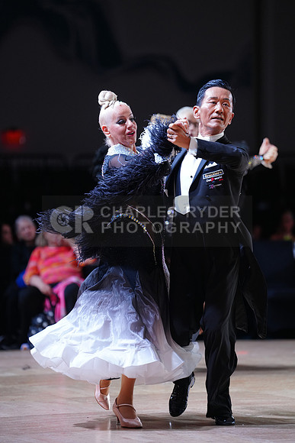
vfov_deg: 10.8
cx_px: 148
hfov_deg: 7.2
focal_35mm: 191
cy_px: 222
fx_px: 2346
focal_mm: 191
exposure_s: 1/500
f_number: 2.8
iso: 1000
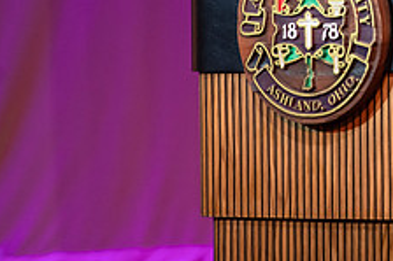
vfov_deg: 2.6
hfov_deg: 4.0
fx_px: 5661
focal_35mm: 519
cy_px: -71
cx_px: 491
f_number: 2.8
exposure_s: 1/200
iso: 1600
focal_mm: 200
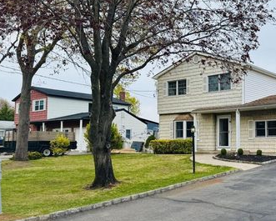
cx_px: 209
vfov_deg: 35.7
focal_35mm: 42
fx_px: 343
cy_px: 122
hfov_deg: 42.4
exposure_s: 1/2105
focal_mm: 6.76
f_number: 1.78
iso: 80
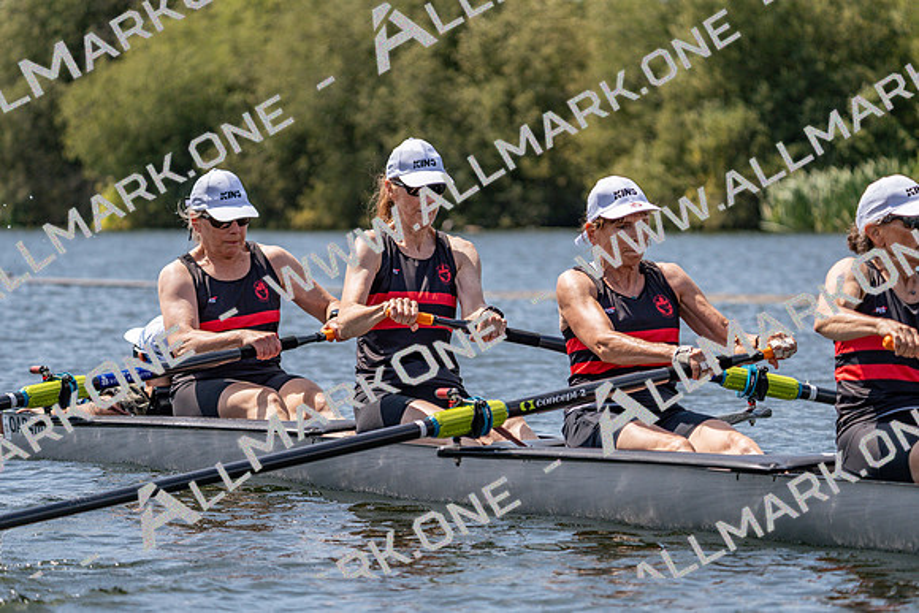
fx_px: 5107
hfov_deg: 10.3
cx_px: 460
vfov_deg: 6.9
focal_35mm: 200
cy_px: 306
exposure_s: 1/2000
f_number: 5.6
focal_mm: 200
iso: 320
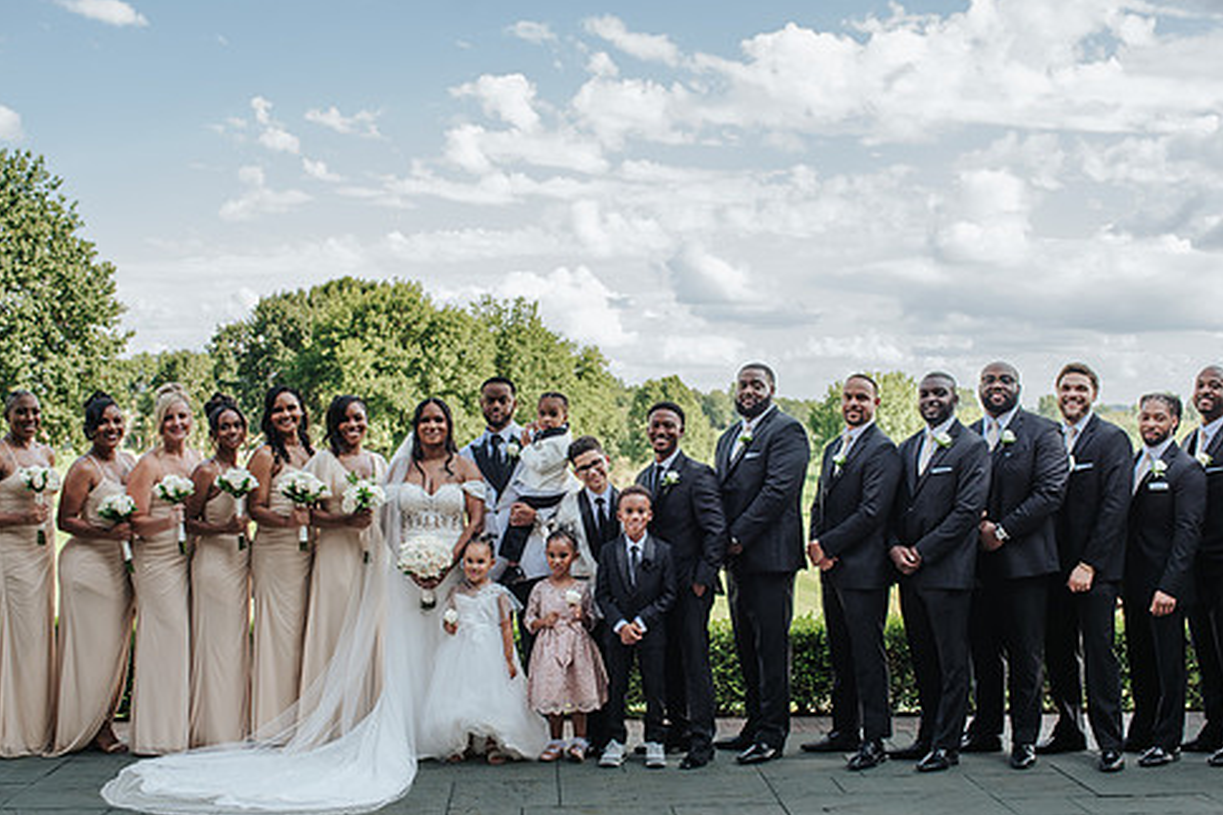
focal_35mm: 44
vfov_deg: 30.4
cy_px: 503
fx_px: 1495
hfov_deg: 44.5
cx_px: 631
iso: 110
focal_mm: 35
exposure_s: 1/320
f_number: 3.5
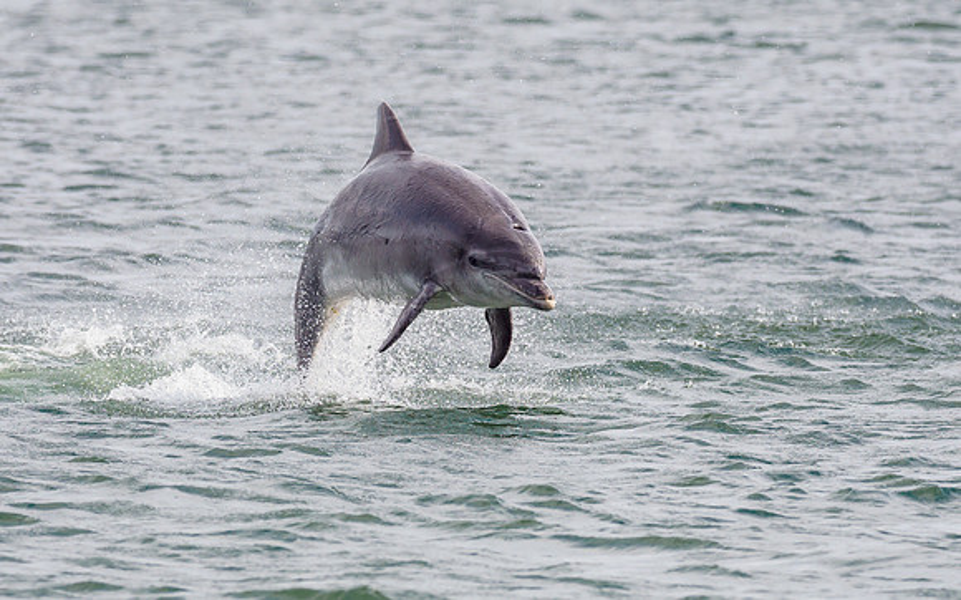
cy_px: 276
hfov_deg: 2.6
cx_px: 447
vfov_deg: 1.6
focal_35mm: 820
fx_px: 21460
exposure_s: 1/2000
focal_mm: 300
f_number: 4.5
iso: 400
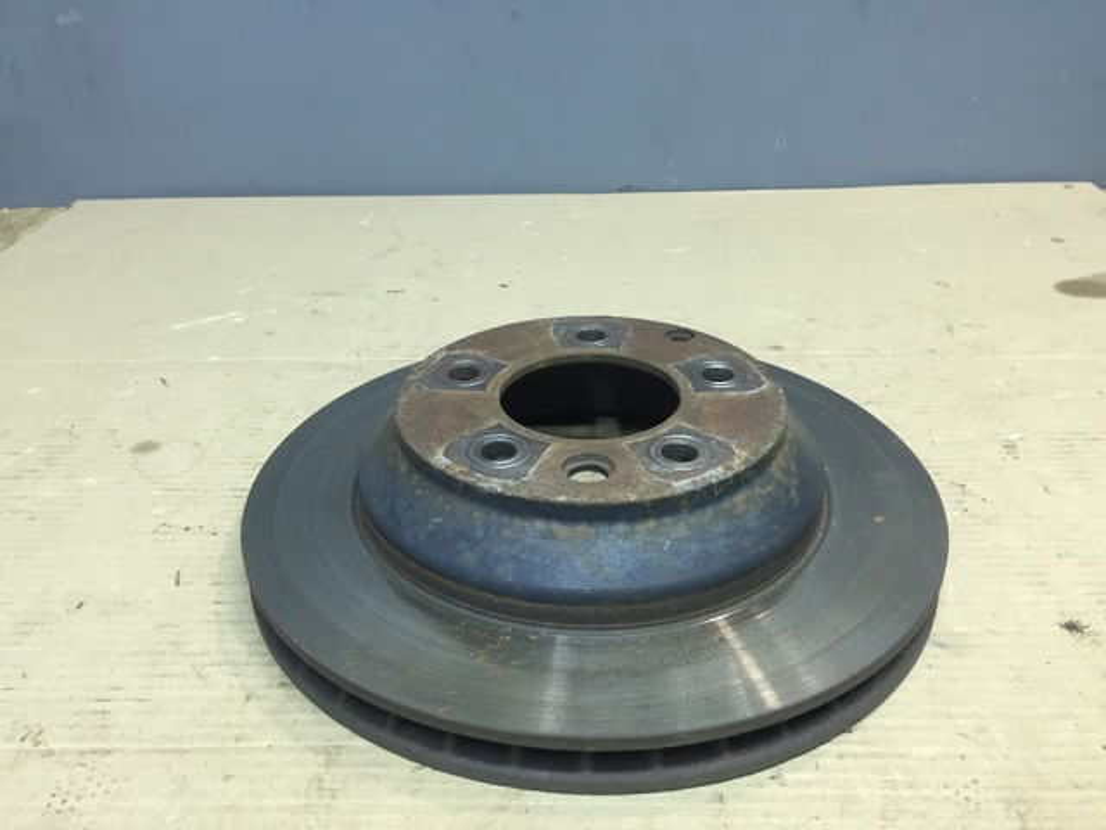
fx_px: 927
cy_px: 415
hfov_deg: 61.7
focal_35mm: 29
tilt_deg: -29.7
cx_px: 553
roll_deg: +0.4
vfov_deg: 48.2
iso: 100
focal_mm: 4.15
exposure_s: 1/33
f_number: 2.2
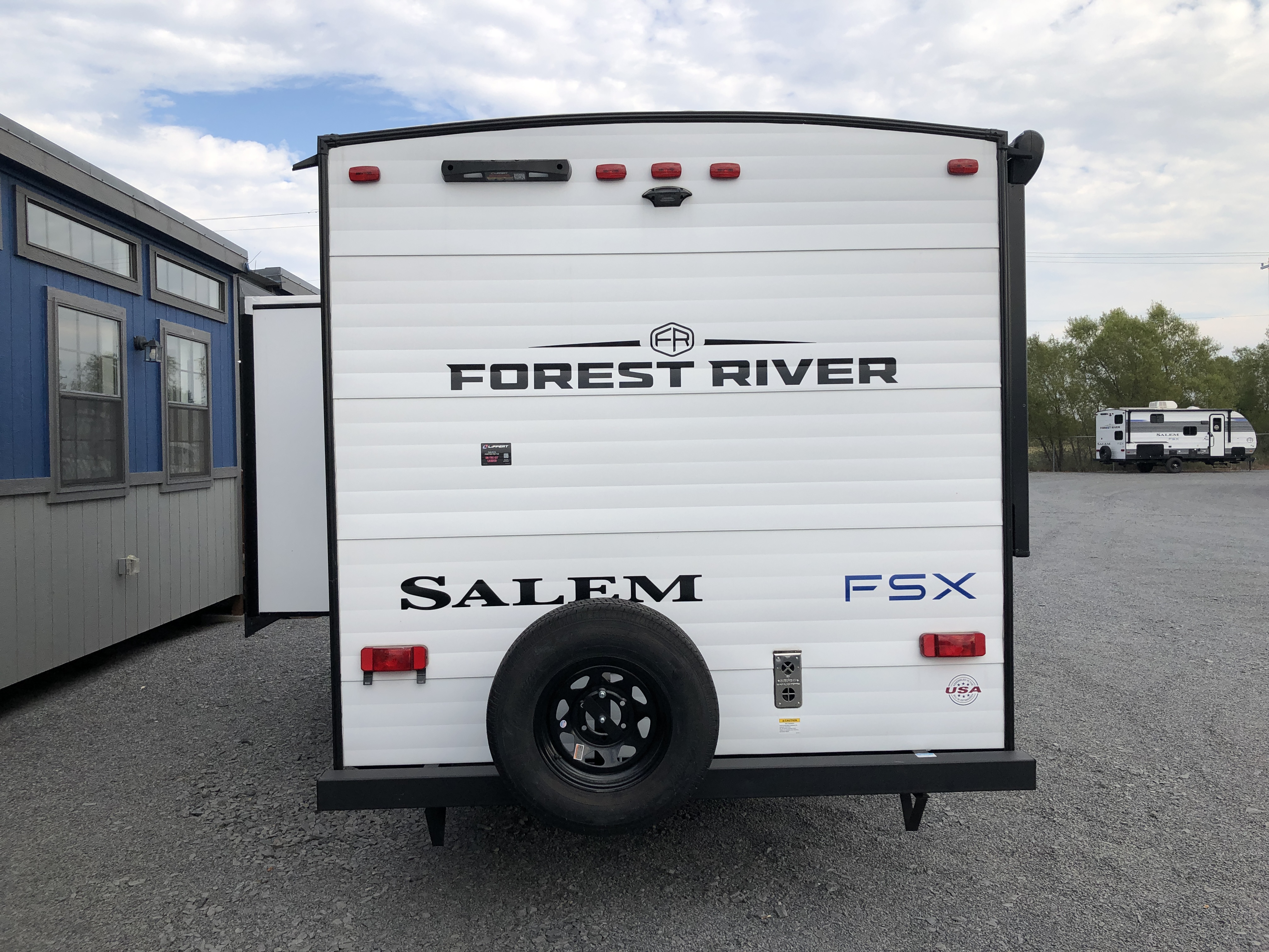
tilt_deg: -2.3
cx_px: 634
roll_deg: +1.1
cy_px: 476
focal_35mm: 28
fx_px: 1026
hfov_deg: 63.4
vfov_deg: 49.7
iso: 20
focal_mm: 3.99
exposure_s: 1/1200
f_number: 1.8
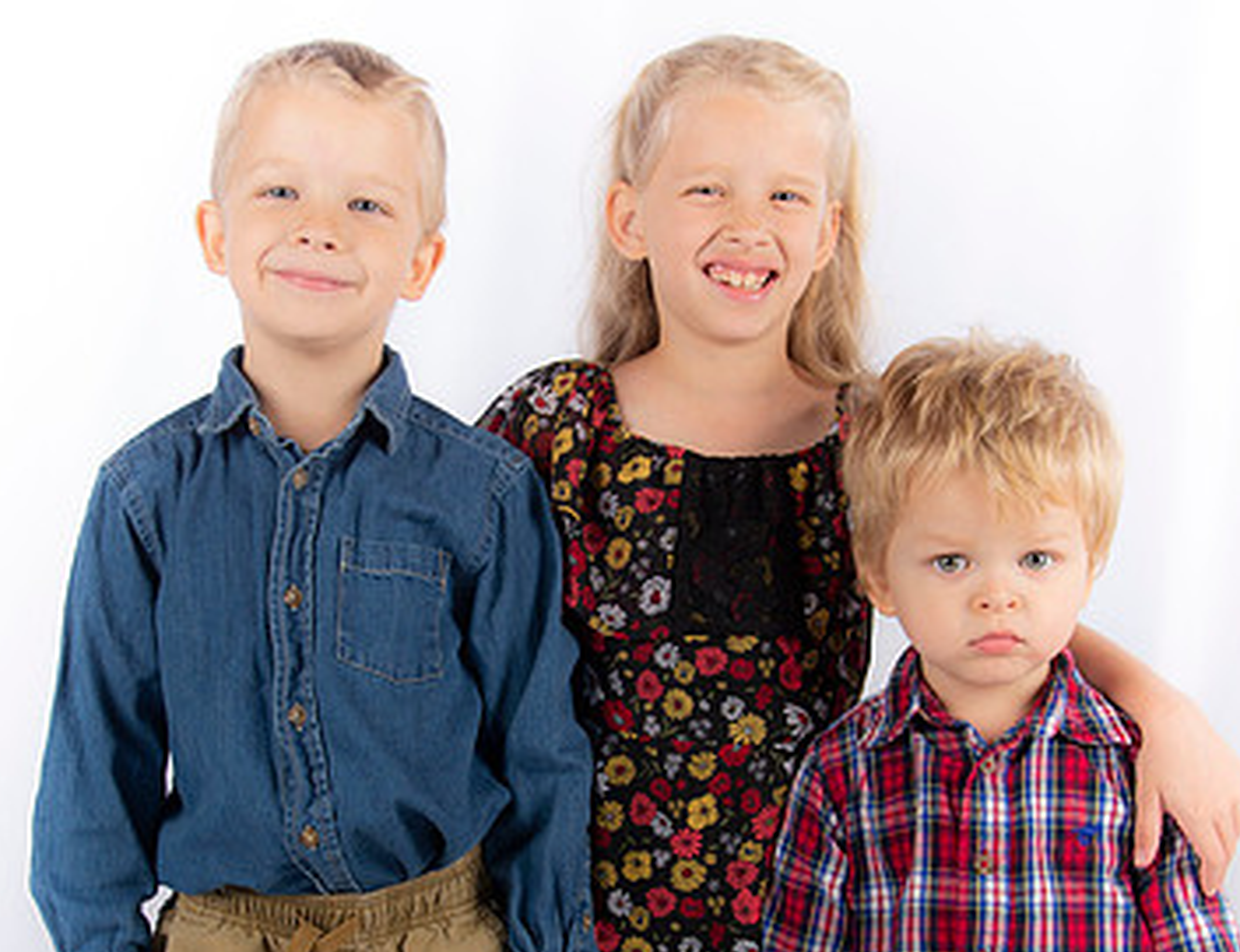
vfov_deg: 23.1
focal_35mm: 64
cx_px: 571
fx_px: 2312
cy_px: 669
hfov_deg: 30.0
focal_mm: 35
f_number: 5.6
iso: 100
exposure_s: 1/200
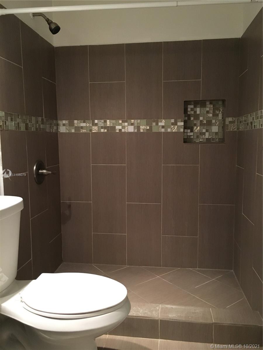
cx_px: 132
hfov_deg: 48.2
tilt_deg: -6.0
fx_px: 294
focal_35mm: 29
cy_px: 175
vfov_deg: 61.7
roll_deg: +0.6
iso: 200
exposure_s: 1/30
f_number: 2.2
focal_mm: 4.15
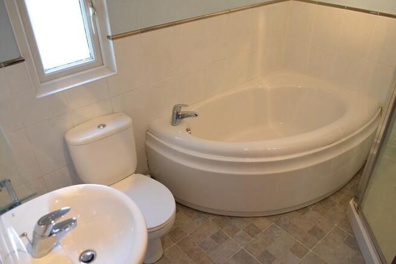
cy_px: 132
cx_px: 198
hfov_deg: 67.4
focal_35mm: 27
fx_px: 297
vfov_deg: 47.9
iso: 2000
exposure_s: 1/60
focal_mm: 18
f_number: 3.5
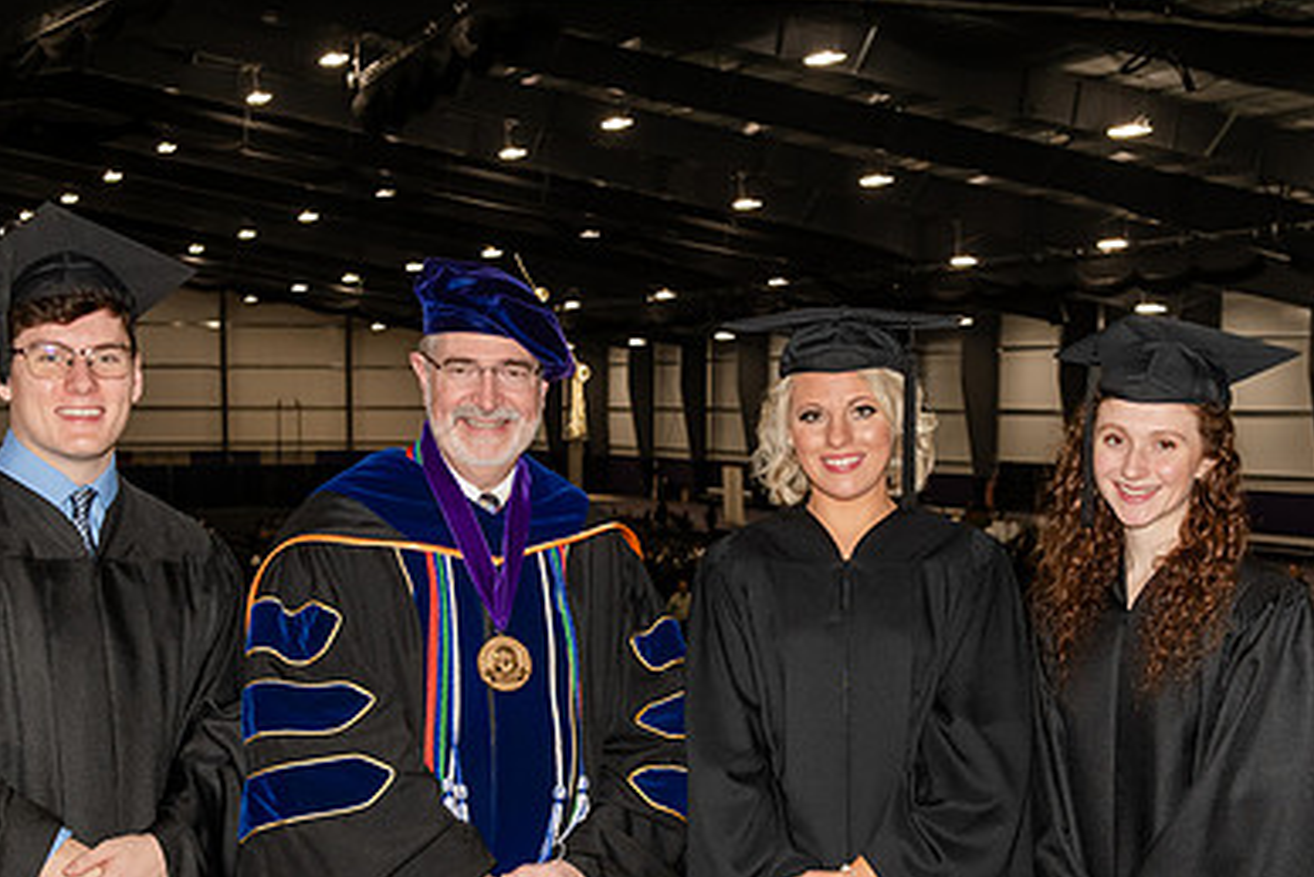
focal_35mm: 71
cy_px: 640
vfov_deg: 19.1
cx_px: 639
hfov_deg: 28.4
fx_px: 2592
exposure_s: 1/160
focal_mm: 44
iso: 800
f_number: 6.3
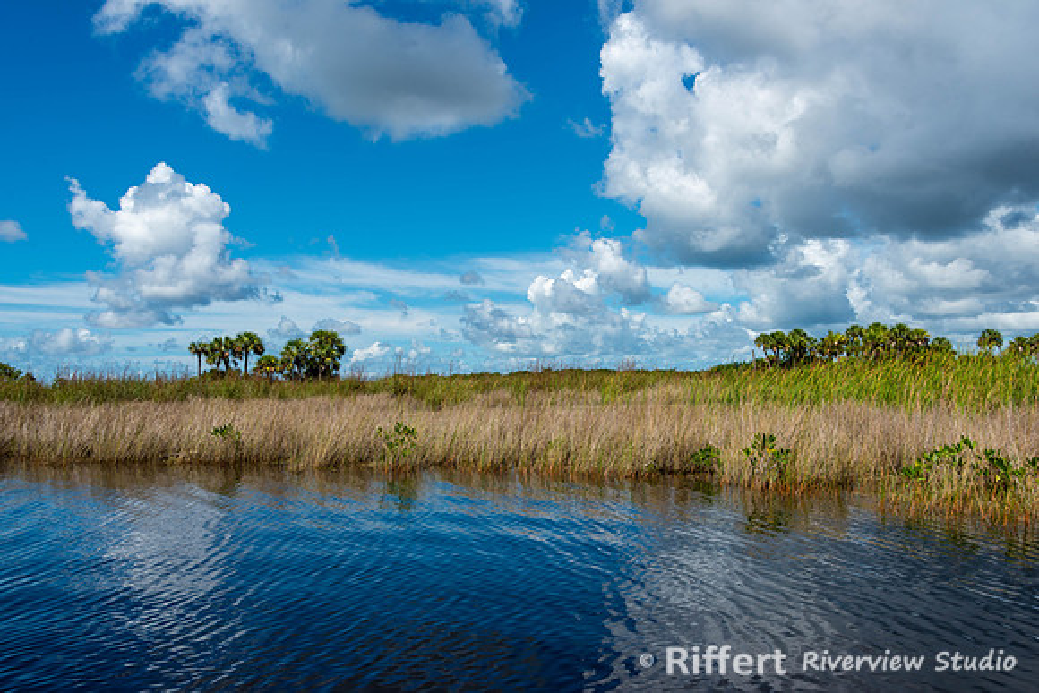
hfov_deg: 55.4
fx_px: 990
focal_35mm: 34
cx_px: 520
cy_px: 346
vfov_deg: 38.6
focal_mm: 34
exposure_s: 1/250
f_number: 11
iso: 100
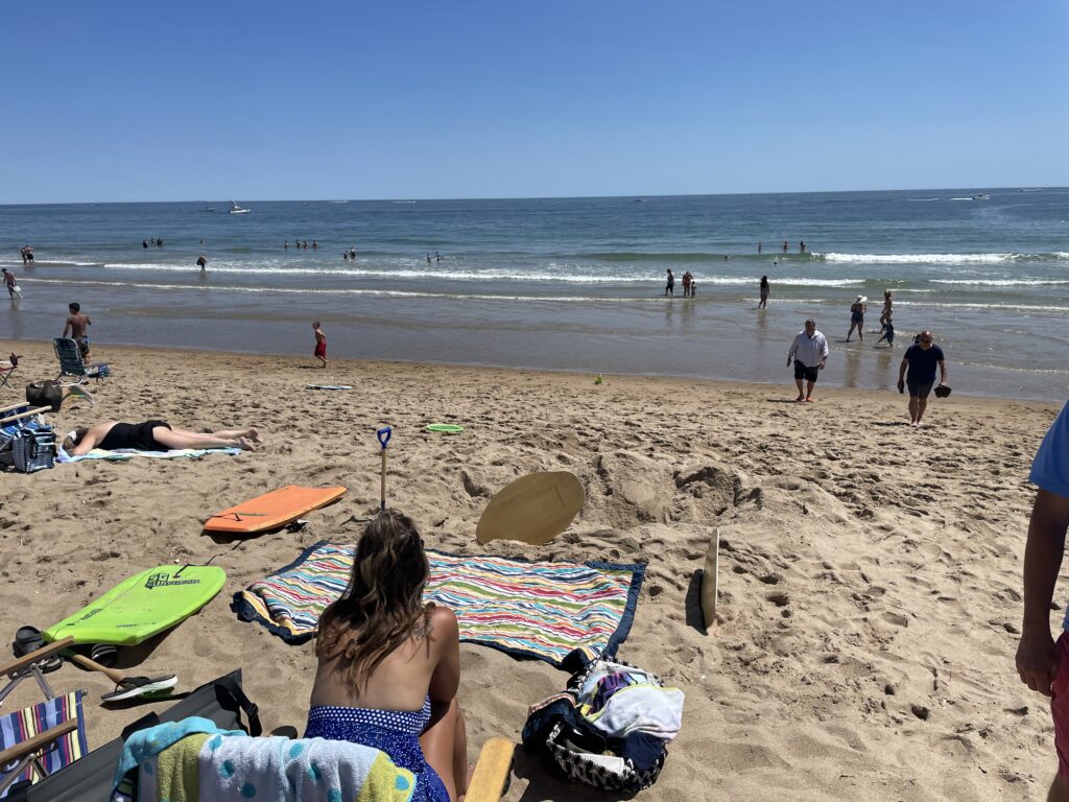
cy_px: 401
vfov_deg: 53.1
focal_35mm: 26
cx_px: 534
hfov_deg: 67.3
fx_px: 803
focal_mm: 4.2
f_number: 1.6
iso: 32
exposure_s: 1/6494
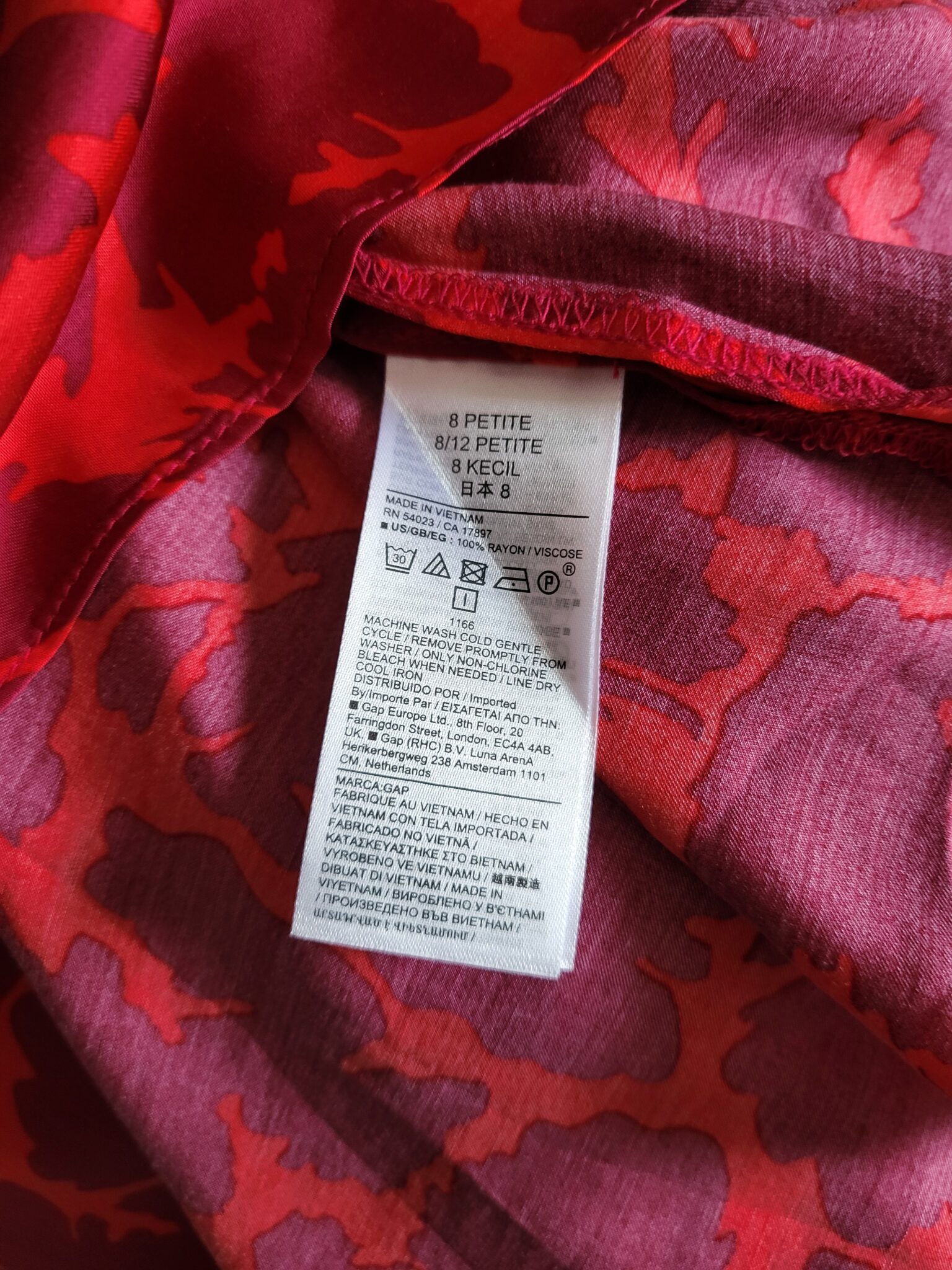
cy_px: 635
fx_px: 953
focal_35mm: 26
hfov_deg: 53.1
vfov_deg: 67.3
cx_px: 476
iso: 250
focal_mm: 5.4
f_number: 1.8
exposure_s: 1/40
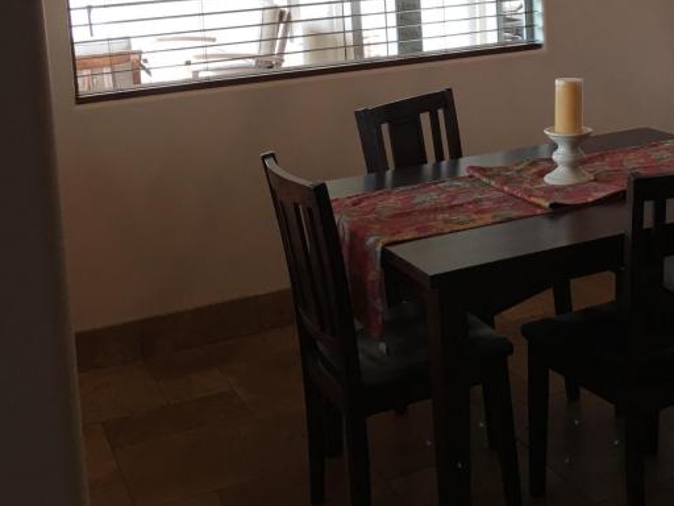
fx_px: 1129
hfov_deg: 32.6
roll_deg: +2.1
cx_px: 512
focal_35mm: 58
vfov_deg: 24.5
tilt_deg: -5.9
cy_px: 50
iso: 25
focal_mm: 4.15
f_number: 2.2
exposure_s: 1/30
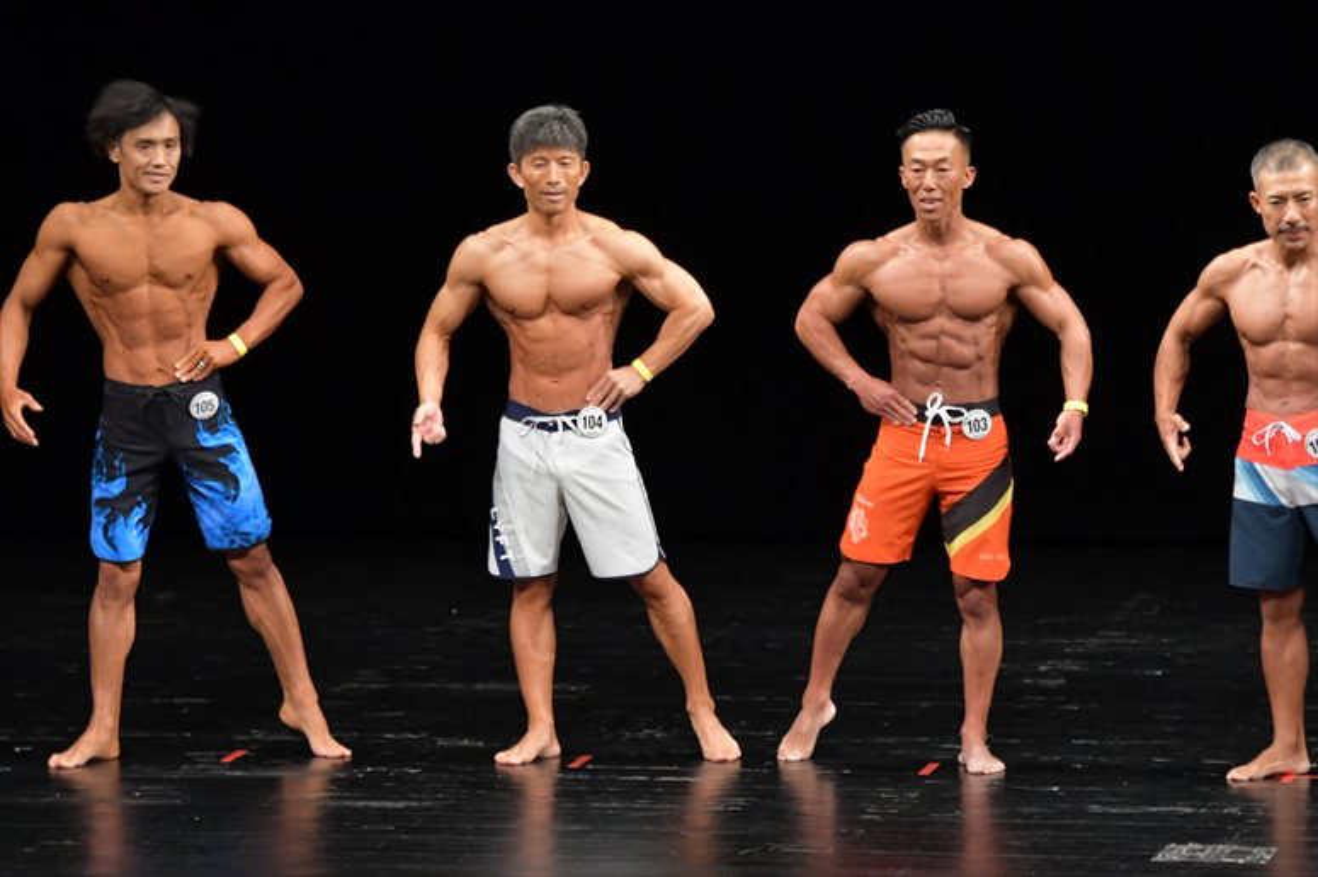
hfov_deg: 8.1
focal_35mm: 255
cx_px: 659
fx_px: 9331
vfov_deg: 5.4
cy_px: 438
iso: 3200
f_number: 5.6
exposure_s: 1/400
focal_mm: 170
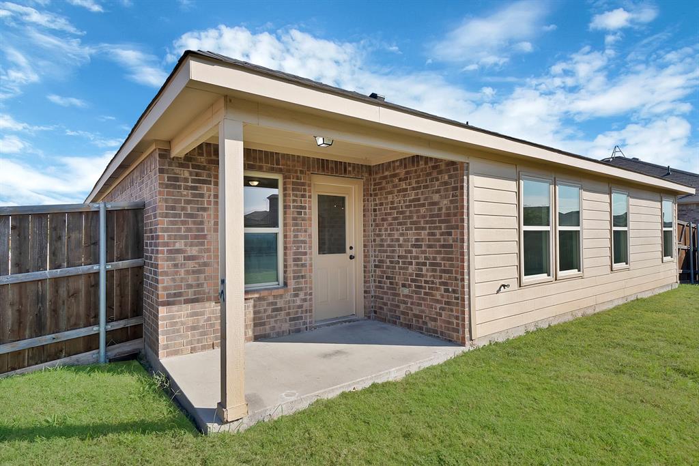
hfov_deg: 86.9
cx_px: 350
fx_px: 369
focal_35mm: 19
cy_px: 233
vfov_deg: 64.6
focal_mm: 19
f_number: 9
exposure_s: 1/125
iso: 640
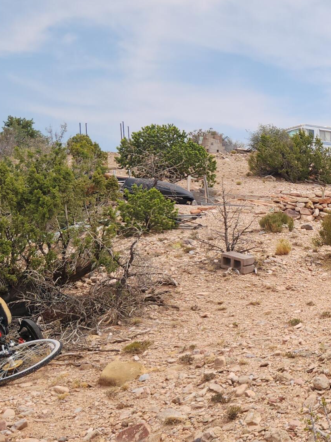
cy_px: 284
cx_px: 437
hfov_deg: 21.6
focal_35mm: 61
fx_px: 778
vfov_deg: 31.5
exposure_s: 1/1728
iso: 20
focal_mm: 5.4
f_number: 1.8
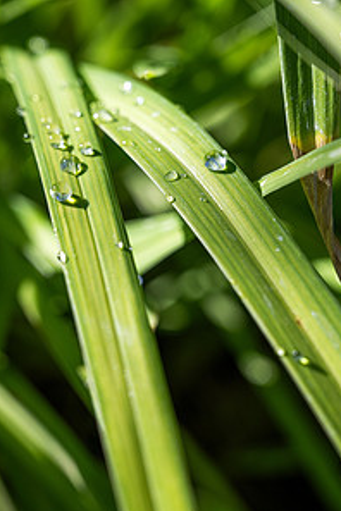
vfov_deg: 19.3
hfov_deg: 12.9
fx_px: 1506
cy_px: 262
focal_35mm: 106
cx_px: 170
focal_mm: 70
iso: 200
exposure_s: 1/640
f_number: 6.3
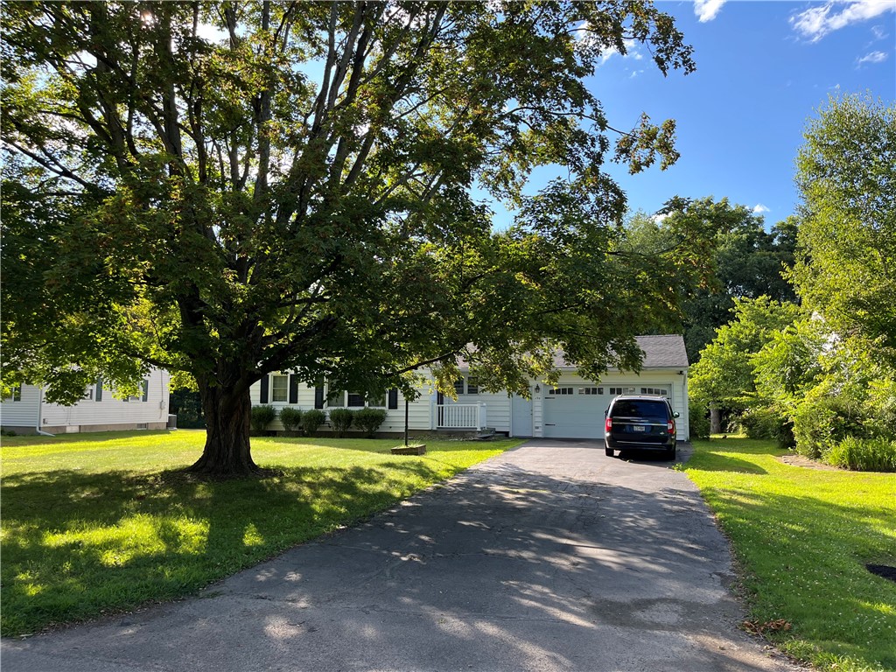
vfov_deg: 53.1
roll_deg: +0.1
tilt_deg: +4.5
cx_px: 448
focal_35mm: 26
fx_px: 673
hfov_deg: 67.3
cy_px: 336
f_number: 1.6
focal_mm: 5.1
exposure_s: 1/684
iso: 50
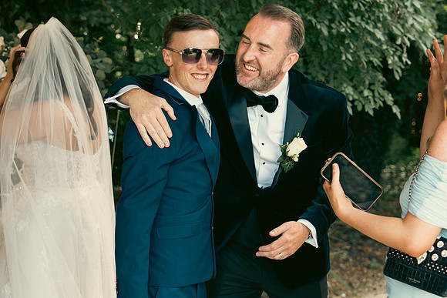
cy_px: 149
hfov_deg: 27.0
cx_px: 224
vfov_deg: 18.2
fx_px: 931
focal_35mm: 75
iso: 800
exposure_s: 1/200
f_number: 3.5
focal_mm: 50
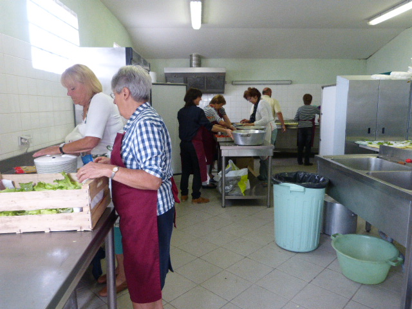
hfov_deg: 69.4
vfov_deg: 54.9
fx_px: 298
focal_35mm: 25
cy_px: 154
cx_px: 206
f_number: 2.8
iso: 500
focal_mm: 4.5
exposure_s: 1/125
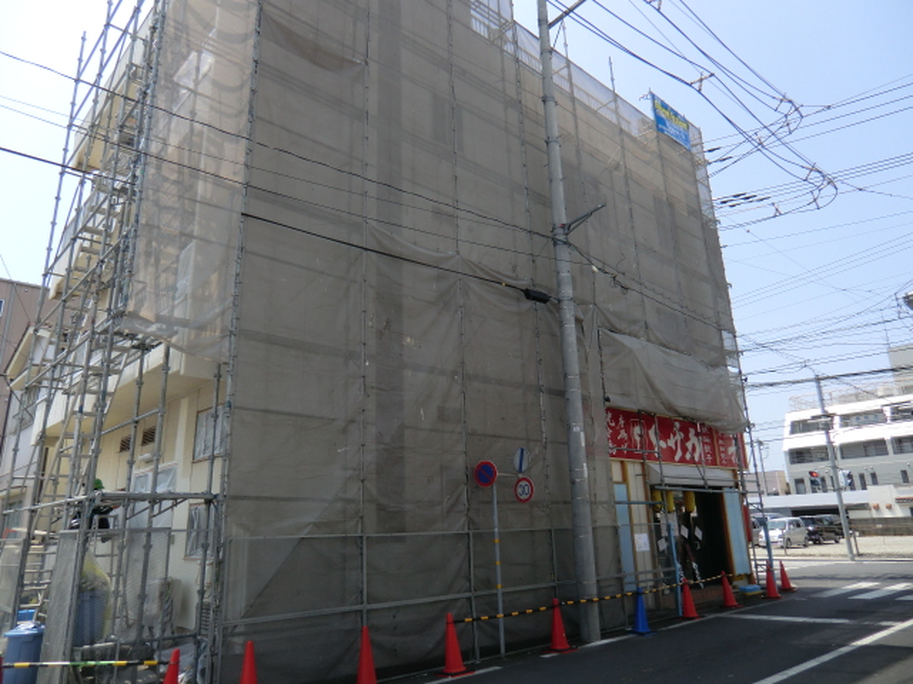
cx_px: 456
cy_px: 342
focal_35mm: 24
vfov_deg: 56.8
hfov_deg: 71.6
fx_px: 633
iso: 64
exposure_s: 1/500
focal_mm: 4.3
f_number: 3.2
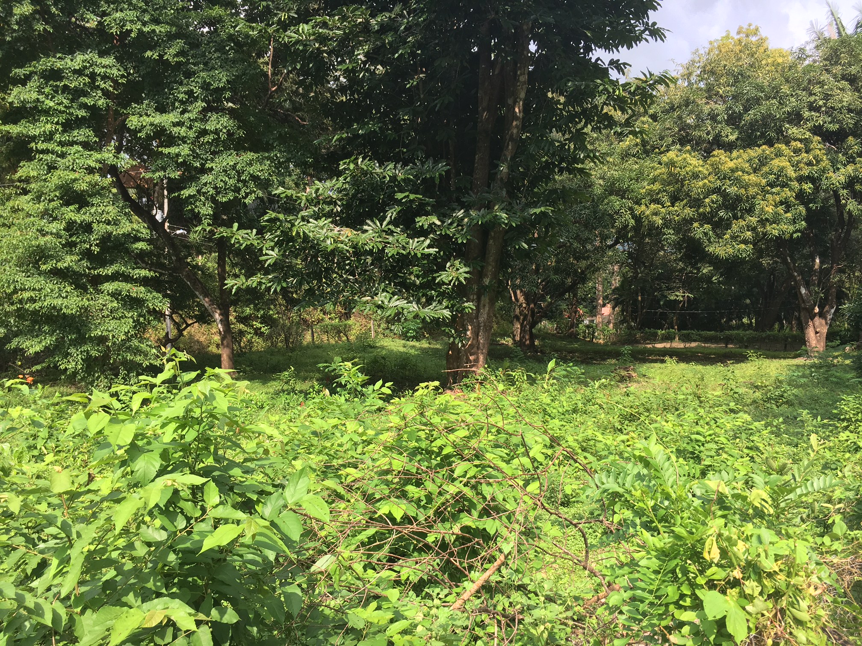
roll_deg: +1.6
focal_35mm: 29
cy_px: 323
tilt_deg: -5.1
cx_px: 431
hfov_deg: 61.7
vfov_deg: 48.2
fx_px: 722
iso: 25
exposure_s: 1/553
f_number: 2.2
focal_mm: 4.15
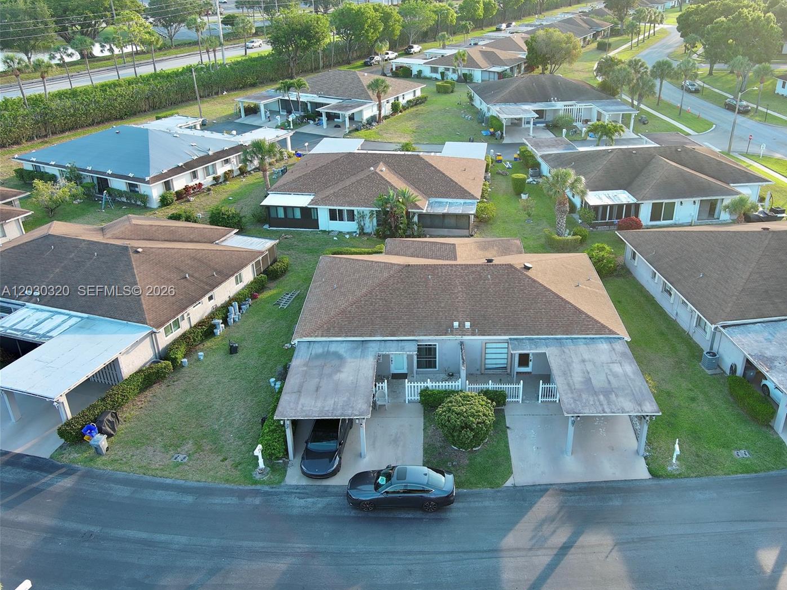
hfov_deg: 56.6
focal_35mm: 32
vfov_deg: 44.1
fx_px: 727
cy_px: 292
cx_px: 451
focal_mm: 10.57
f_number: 2.8
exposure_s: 1/127
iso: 100
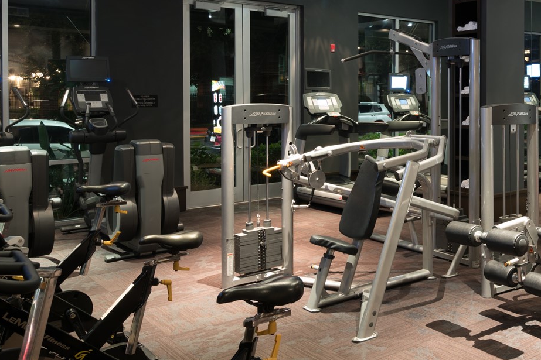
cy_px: 104
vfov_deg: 32.9
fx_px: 601
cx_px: 469
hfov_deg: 44.8
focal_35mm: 40
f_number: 8
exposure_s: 30
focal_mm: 17
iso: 50
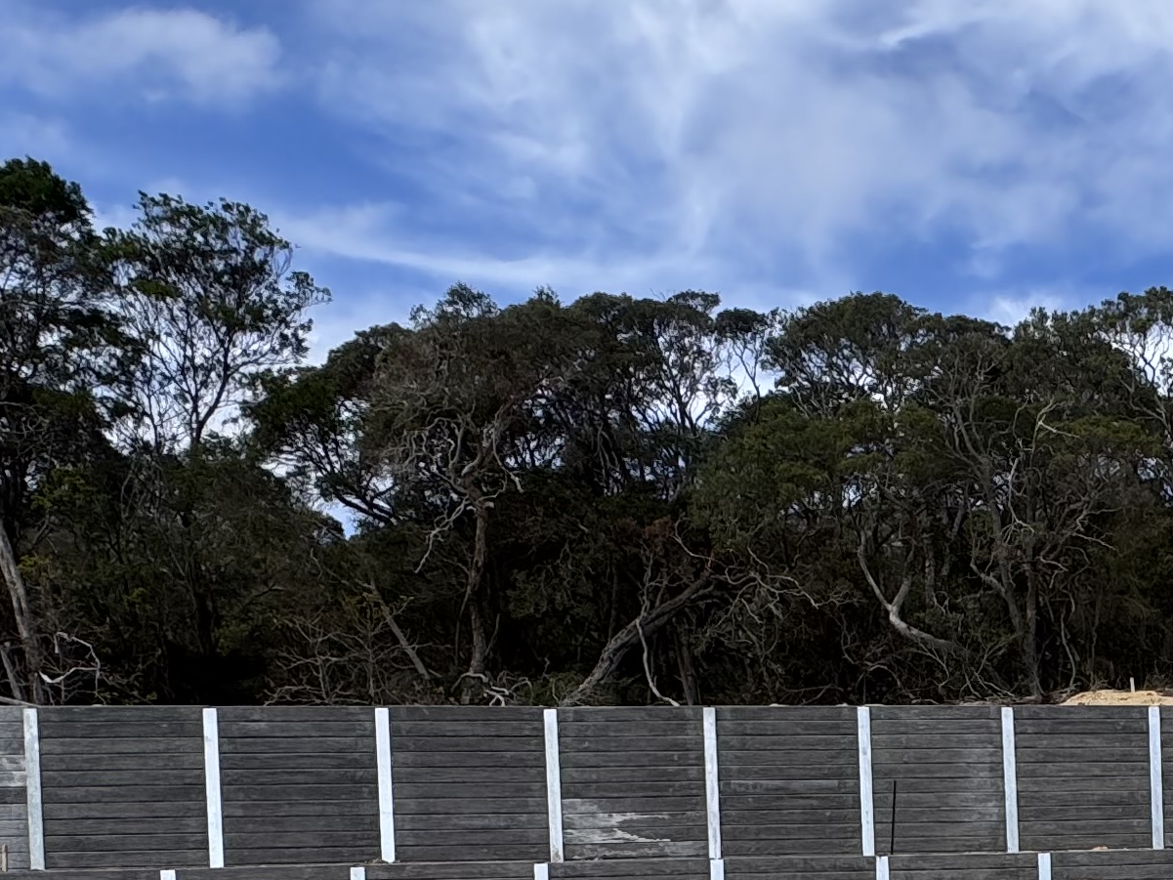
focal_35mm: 47
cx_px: 1215
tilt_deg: -0.8
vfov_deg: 27.6
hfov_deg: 35.8
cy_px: 1024
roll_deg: +2.2
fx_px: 1593
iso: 50
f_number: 2.2
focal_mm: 2.22
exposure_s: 1/1420
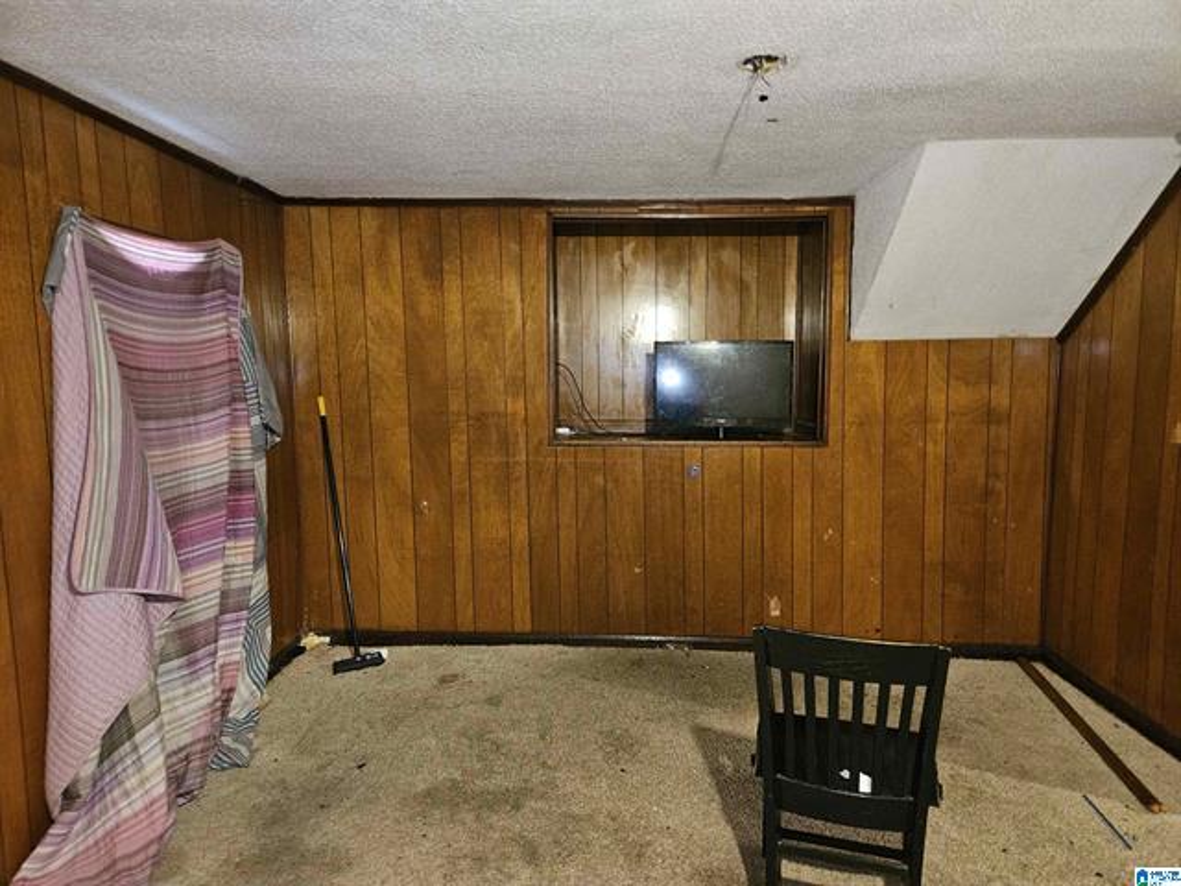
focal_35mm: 23
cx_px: 590
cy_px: 443
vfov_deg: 58.9
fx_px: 785
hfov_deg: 73.9
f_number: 1.8
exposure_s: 1/8
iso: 500
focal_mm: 5.4
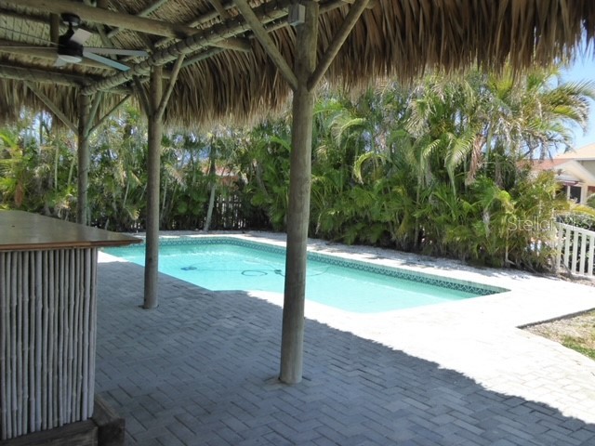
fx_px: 498
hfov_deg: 61.7
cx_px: 298
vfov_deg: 48.2
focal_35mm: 29
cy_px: 223
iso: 200
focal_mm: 5
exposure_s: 1/500
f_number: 3.5
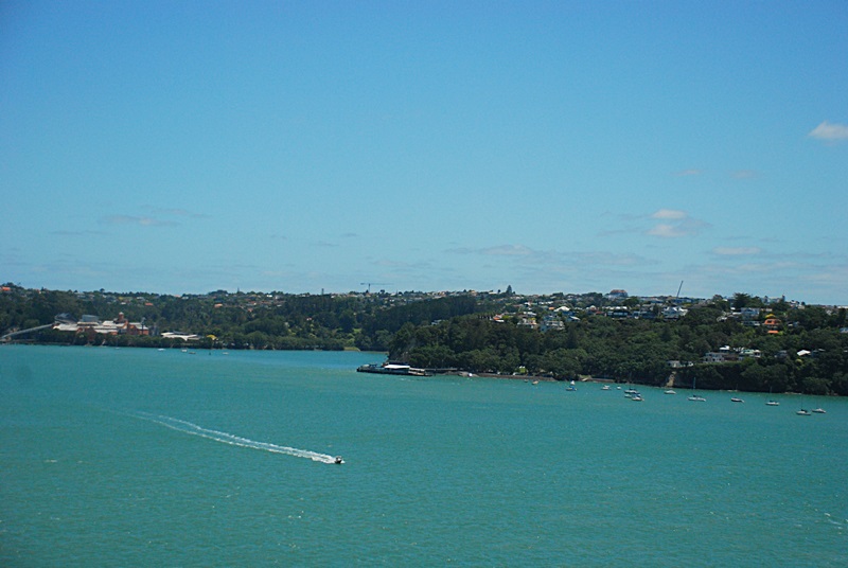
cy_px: 284
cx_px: 424
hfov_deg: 30.5
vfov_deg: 20.7
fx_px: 1557
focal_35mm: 66
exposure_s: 1/3200
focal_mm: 44
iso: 400
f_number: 4.8
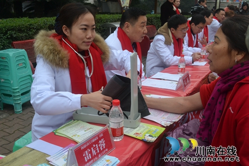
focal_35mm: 33
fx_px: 228
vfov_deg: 39.9
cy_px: 83
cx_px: 124
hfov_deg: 57.2
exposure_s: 1/320
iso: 800
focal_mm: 22
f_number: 9
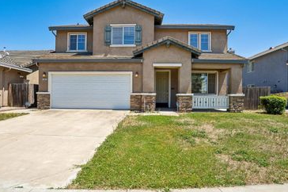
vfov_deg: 57.1
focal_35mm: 22
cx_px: 139
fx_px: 176
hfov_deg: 78.6
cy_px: 96
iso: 320
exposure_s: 1/500
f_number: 8
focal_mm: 16
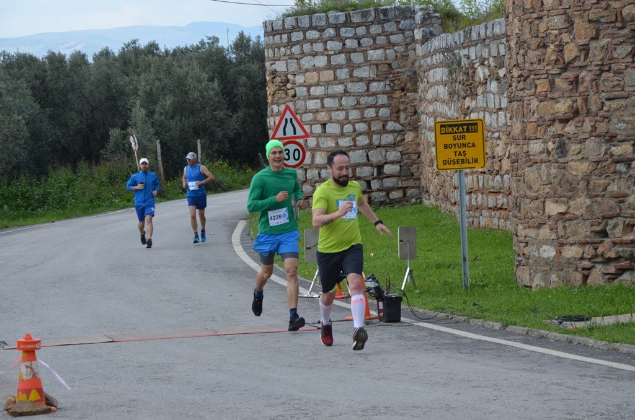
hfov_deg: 16.1
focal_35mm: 128
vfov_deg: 10.7
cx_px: 318
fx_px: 2244
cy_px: 210
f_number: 8
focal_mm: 85
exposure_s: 1/250
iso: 200
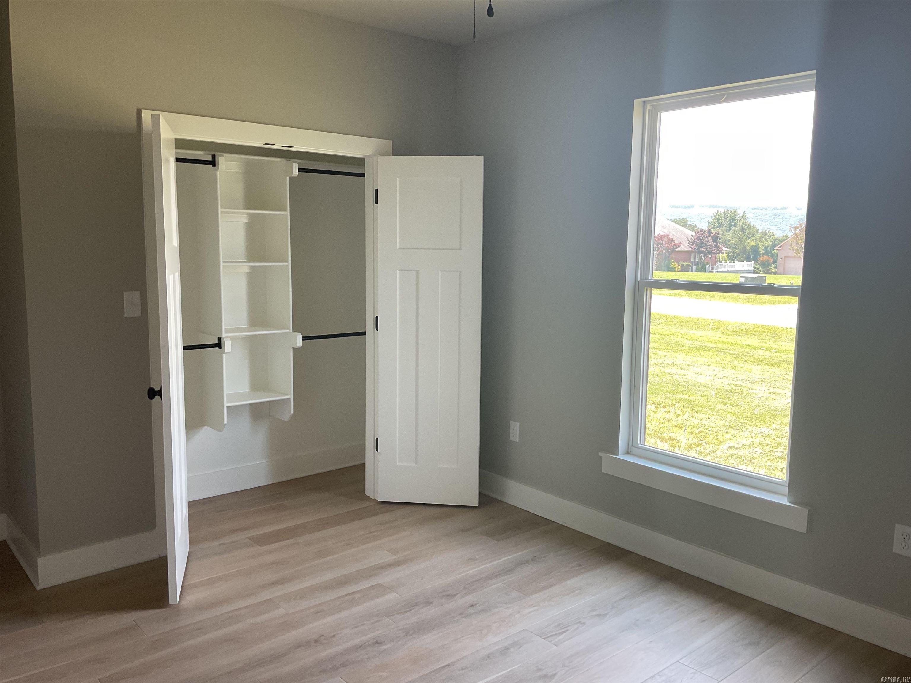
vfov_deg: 48.2
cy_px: 342
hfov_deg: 61.7
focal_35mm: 29
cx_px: 456
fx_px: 763
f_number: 1.8
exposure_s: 1/120
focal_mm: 3
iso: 50
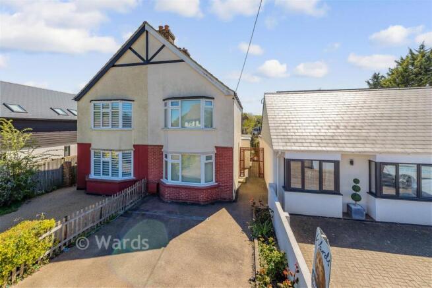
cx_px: 216
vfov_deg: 81.2
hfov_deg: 104.2
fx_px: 168
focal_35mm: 14
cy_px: 144
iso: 320
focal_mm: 14
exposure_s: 1/400
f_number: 8
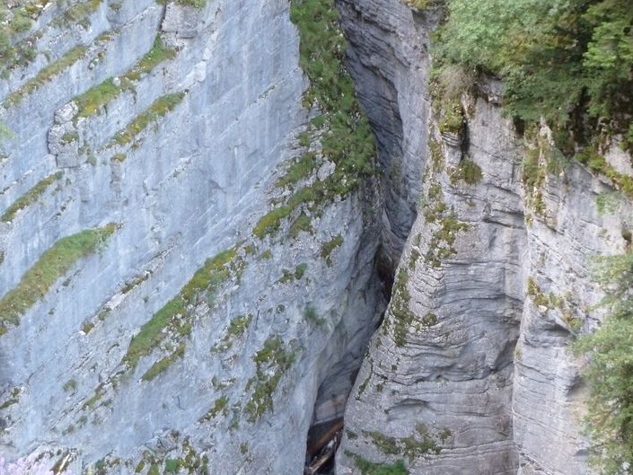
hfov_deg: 25.6
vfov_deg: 19.4
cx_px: 358
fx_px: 1390
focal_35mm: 76
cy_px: 220
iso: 500
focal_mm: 11
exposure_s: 1/30
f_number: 4.1
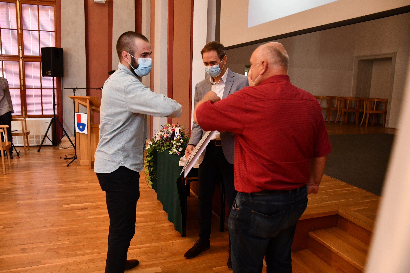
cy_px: 136
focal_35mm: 27
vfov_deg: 47.9
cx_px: 205
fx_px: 307
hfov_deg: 67.4
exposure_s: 1/60
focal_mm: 18
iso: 1800
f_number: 4
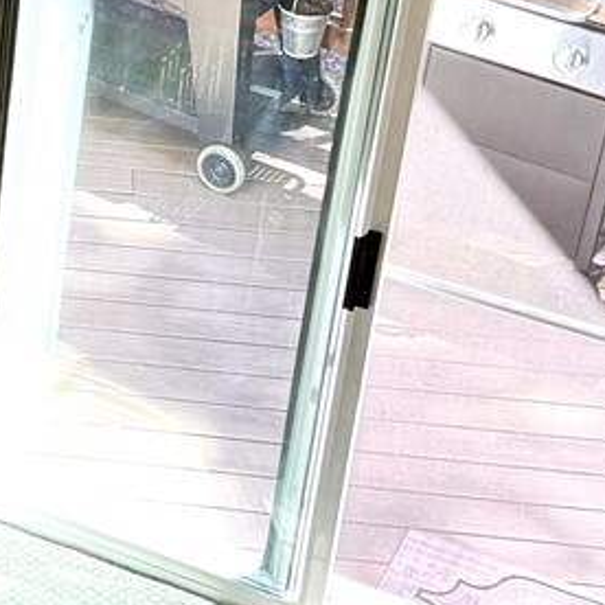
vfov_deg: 14.0
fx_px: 2432
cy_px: 64
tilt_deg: -30.7
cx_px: -362
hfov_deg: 13.2
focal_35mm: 123
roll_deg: -0.7
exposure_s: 1/120
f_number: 1.78
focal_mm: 6.76
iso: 80
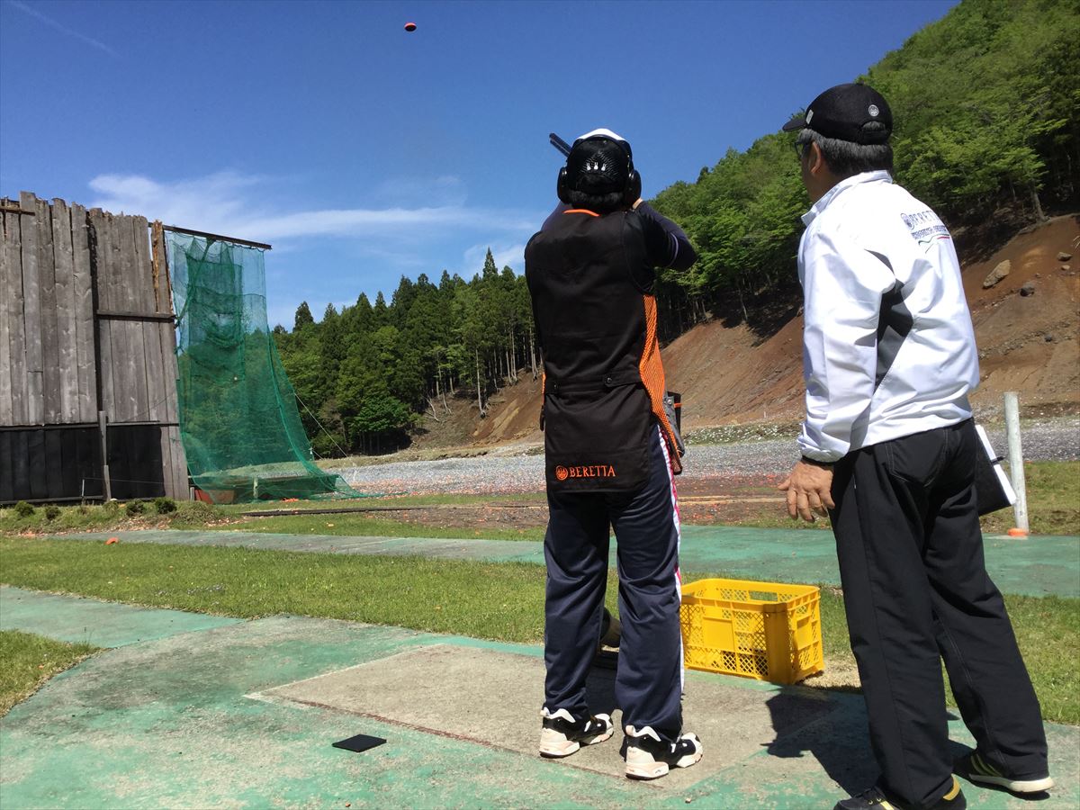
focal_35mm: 31
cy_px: 405
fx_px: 967
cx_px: 540
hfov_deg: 58.4
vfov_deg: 45.4
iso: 25
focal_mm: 3.3
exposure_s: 1/1235
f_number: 2.4
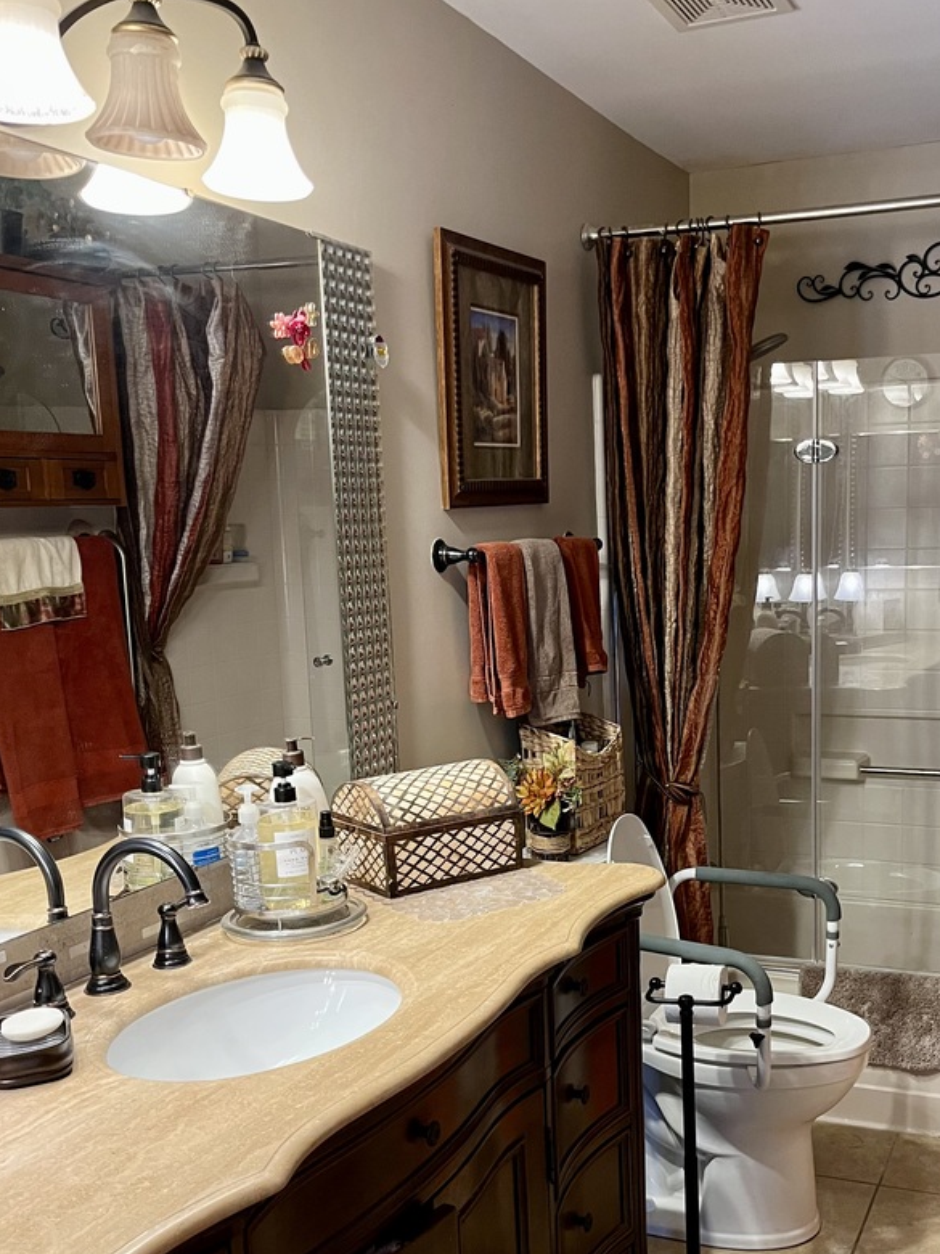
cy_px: 759
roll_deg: +1.8
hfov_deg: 39.1
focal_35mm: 36
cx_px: 644
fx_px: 1303
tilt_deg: -10.1
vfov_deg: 51.0
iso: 320
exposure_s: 1/60
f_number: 1.6
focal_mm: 5.1
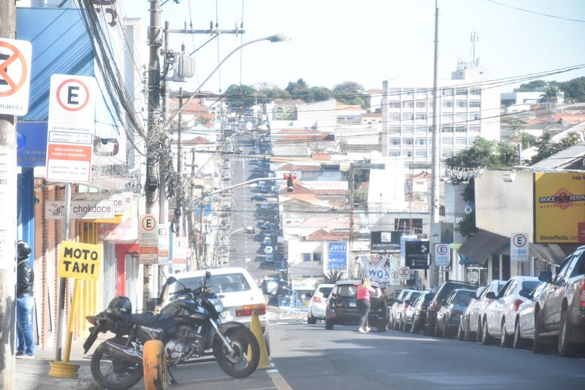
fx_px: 2560
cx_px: 292
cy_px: 195
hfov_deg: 13.0
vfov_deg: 8.7
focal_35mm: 158
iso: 4000
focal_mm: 105
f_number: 5.6
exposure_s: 1/2500
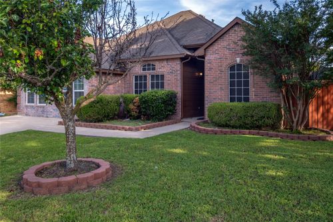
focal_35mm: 30
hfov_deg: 61.9
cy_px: 111
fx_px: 277
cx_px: 166
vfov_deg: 43.6
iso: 160
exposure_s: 1/125
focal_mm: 20
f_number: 6.4
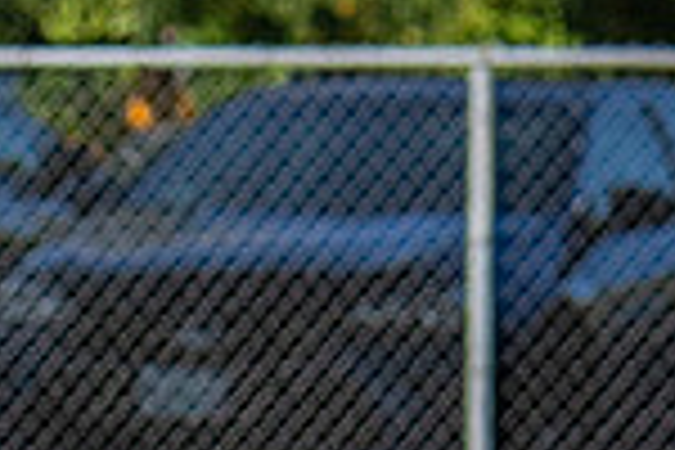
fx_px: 31366
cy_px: -192
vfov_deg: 0.8
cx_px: -521
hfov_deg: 1.2
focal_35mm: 1673
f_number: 5.6
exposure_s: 1/2000
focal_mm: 185
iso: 500
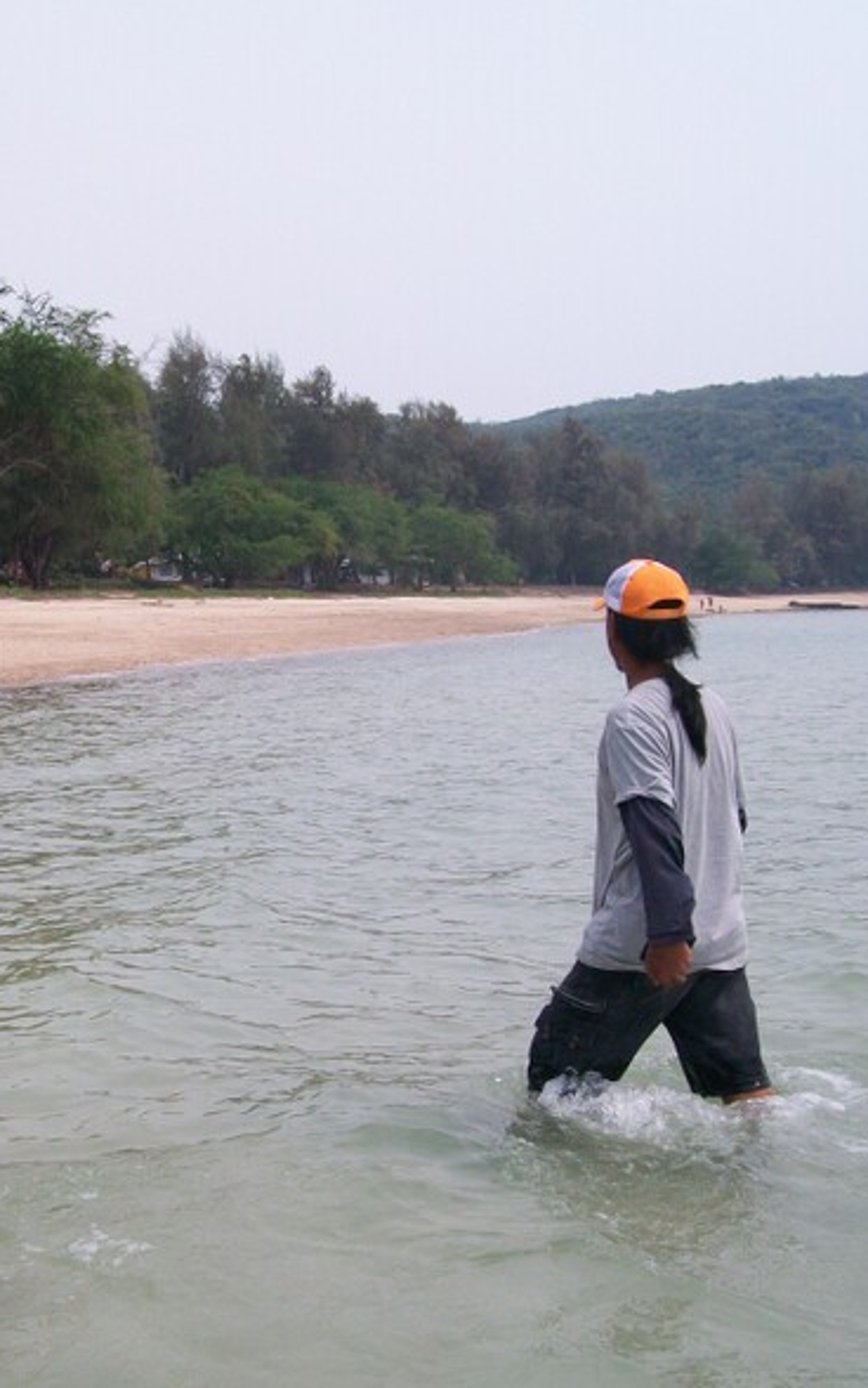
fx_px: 1853
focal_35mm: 49
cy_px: 701
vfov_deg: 41.0
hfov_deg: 25.9
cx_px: 165
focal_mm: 6.1
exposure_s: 1/400
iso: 64
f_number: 4.9
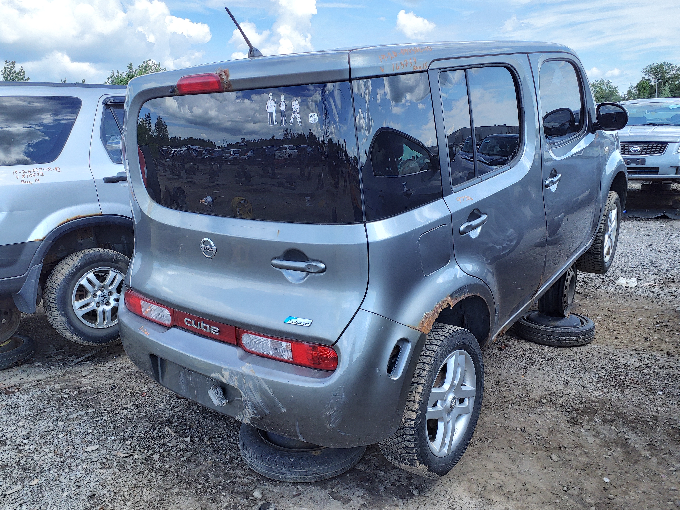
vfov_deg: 53.1
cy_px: 255
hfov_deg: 67.3
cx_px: 340
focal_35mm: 26
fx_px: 511
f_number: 1.9
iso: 40
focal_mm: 3.58
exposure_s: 1/184
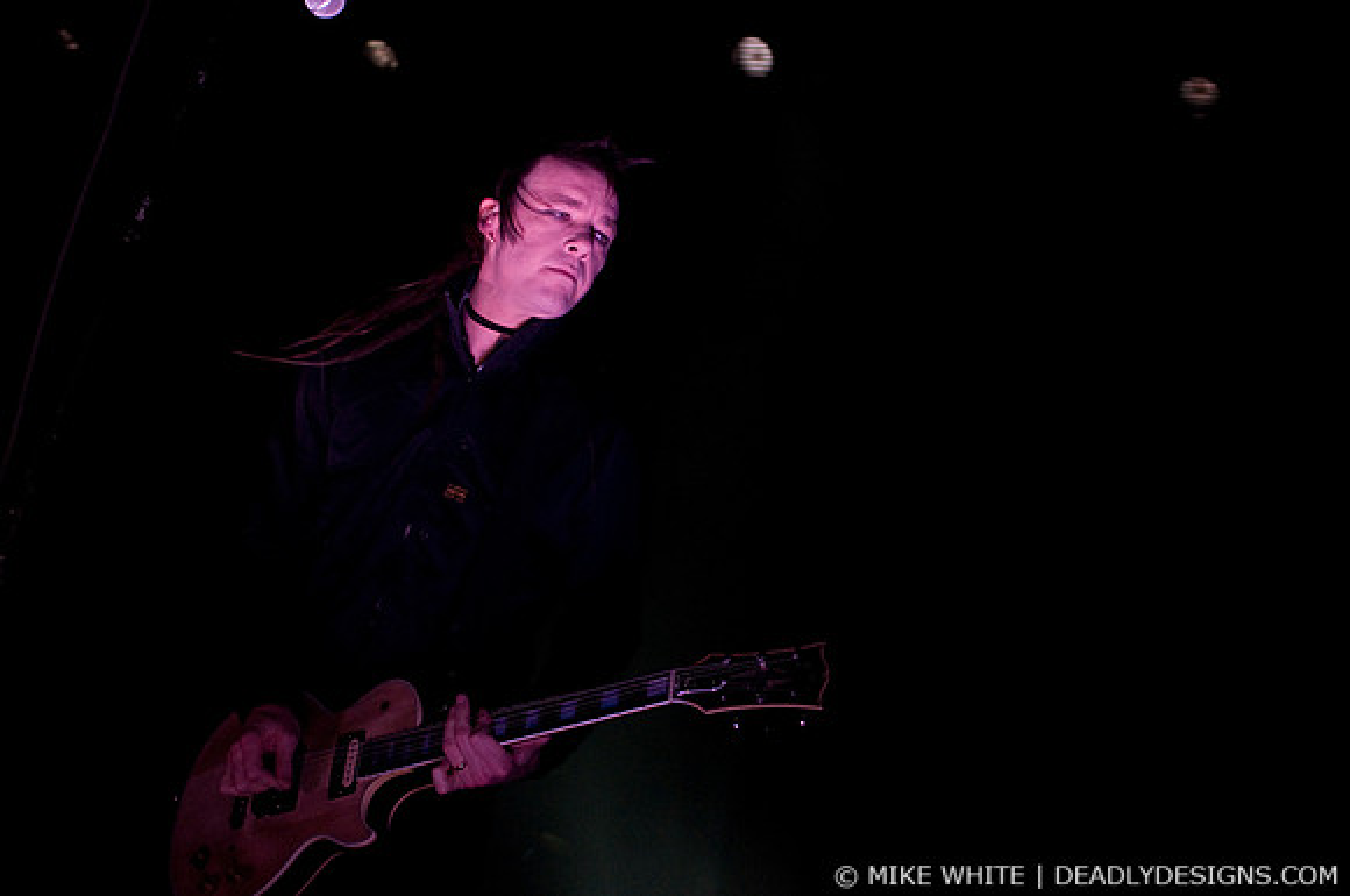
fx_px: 1966
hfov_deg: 37.9
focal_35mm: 52
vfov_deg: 25.7
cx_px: 675
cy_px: 448
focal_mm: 35
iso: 1000
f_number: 3.2
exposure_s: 1/320
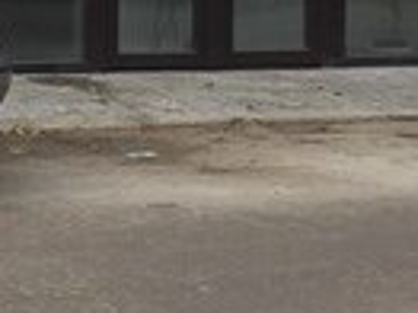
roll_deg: -0.5
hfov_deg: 12.1
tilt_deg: -2.2
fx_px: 1761
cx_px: -408
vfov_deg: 10.1
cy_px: -5
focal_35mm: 146
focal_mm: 4.15
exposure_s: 1/162
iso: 32
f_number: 2.2
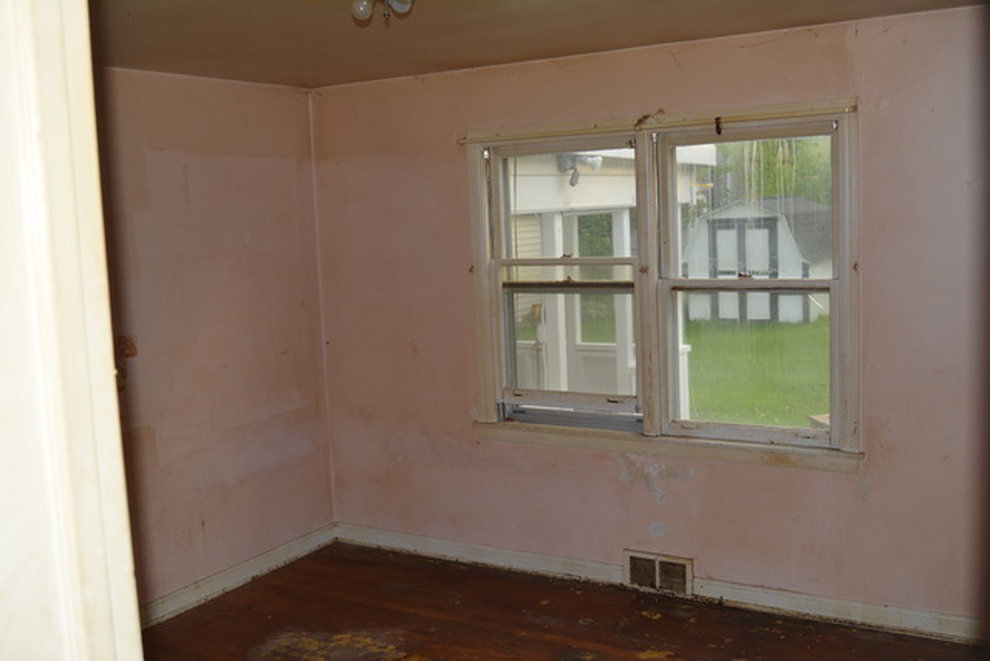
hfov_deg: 53.1
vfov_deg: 36.9
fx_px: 990
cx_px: 495
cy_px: 330
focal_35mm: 36
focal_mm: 24
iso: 200
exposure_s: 1/125
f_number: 5.6
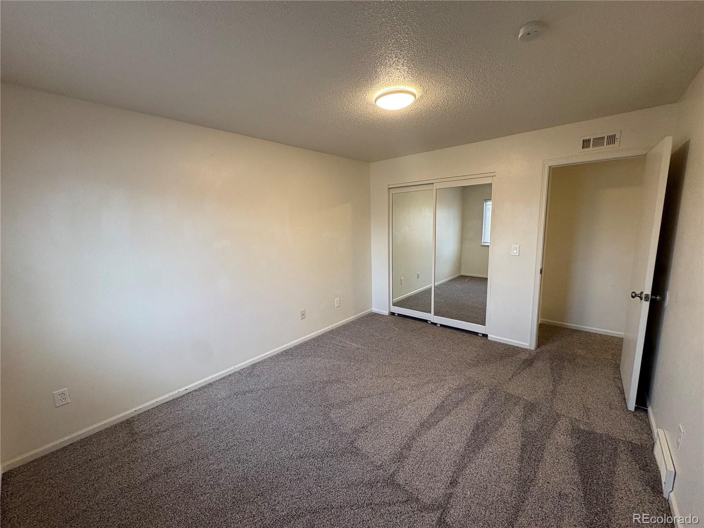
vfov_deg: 85.7
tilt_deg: -8.3
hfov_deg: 102.1
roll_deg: +1.8
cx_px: 352
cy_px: 264
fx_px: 285
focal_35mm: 14
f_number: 2.2
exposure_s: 1/60
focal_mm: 2.22
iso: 200
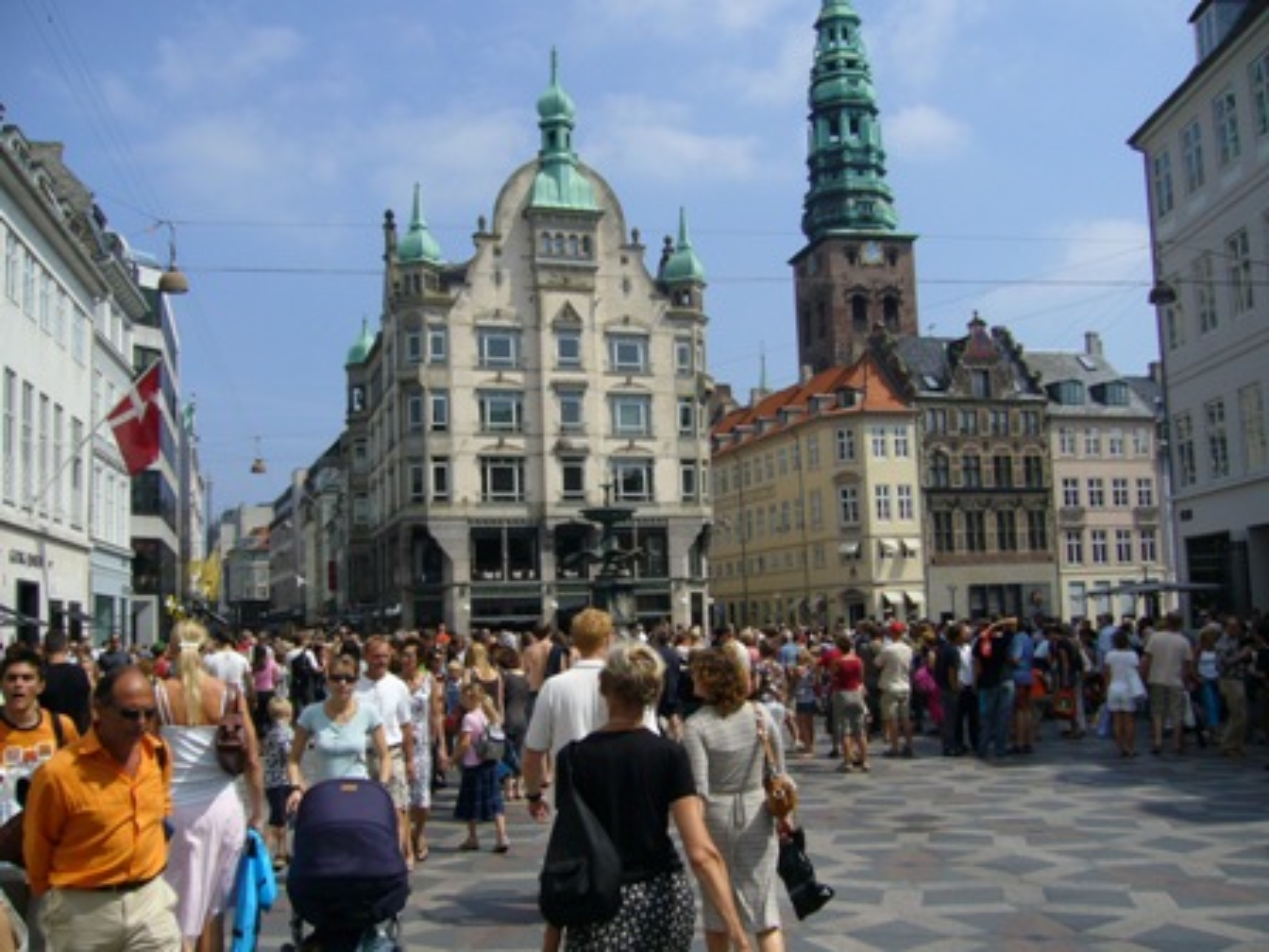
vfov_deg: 40.7
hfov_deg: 52.6
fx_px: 1283
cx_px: 634
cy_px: 476
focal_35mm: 35
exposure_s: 1/500
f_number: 5.6
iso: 80
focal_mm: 5.8
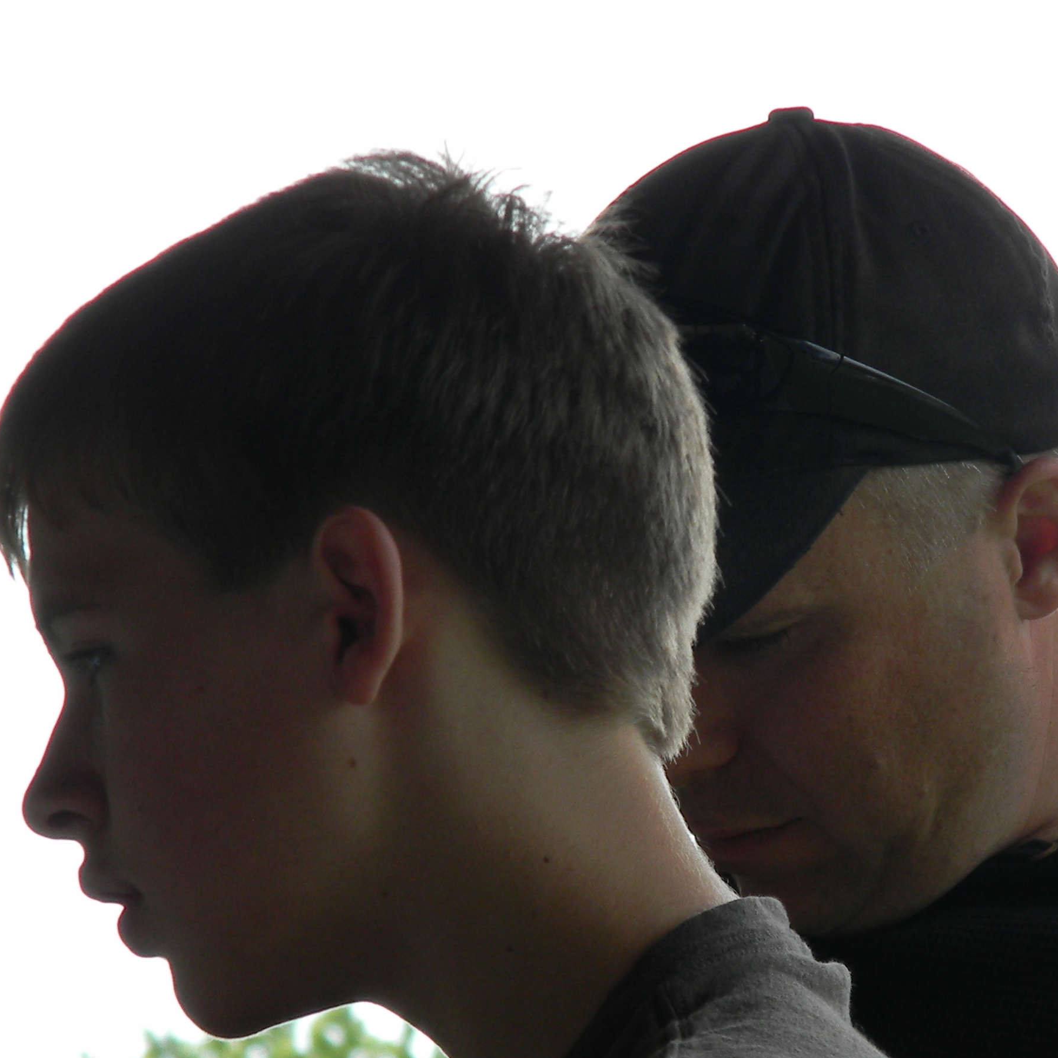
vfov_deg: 4.9
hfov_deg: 4.9
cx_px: 646
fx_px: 12448
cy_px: 856
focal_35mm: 360
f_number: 5.2
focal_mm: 33.1
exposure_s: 1/140
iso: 80
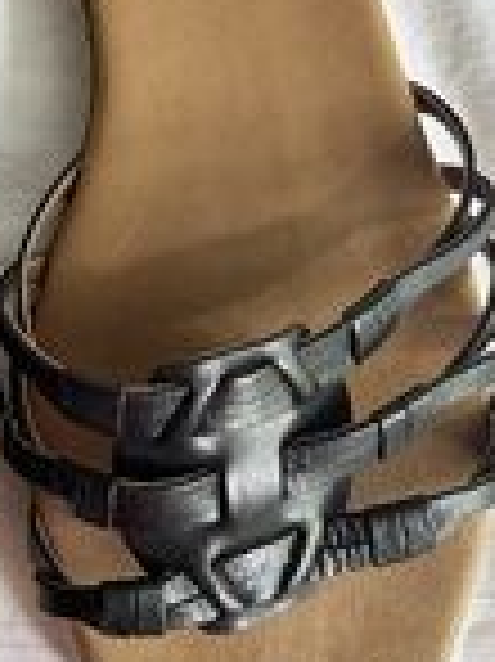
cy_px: 176
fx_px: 1184
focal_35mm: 62
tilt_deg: -86.9
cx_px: -2
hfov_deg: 22.7
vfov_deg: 30.8
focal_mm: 6.86
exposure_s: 1/71
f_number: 1.78
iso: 250
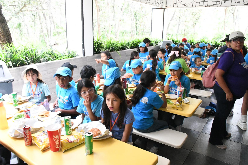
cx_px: 124
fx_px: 186
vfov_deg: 47.9
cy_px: 82
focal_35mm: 27
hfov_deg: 67.4
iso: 6400
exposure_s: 1/125
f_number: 8
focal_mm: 18
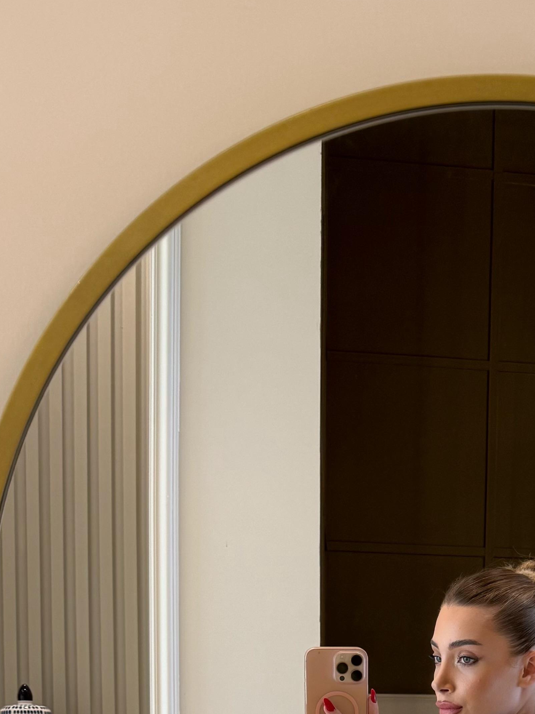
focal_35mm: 64
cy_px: 911
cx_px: 565
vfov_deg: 26.1
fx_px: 1319
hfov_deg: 21.9
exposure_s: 1/50
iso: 100
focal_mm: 6.76
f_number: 1.78
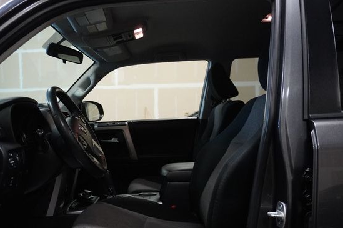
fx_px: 333
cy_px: 132
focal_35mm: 35
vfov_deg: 37.7
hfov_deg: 54.3
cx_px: 148
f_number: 4
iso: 4000
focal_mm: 20
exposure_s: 1/160
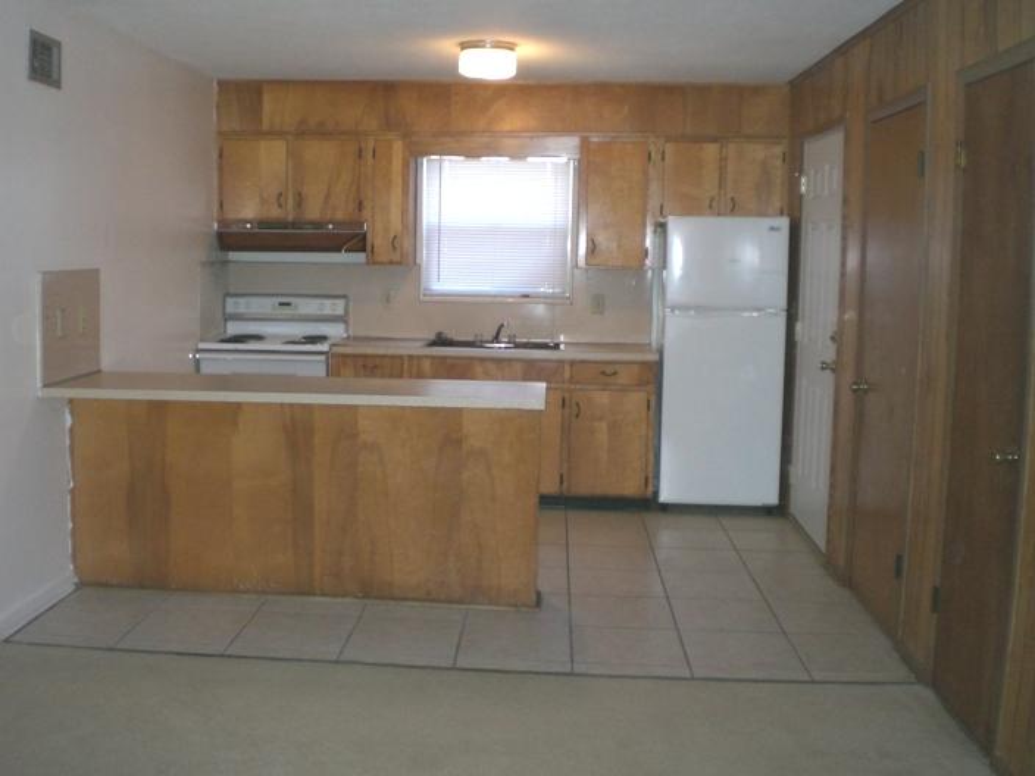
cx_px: 518
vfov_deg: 37.7
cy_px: 388
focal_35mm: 38
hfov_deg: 49.0
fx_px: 1136
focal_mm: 6.3
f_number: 3.1
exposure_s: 1/60
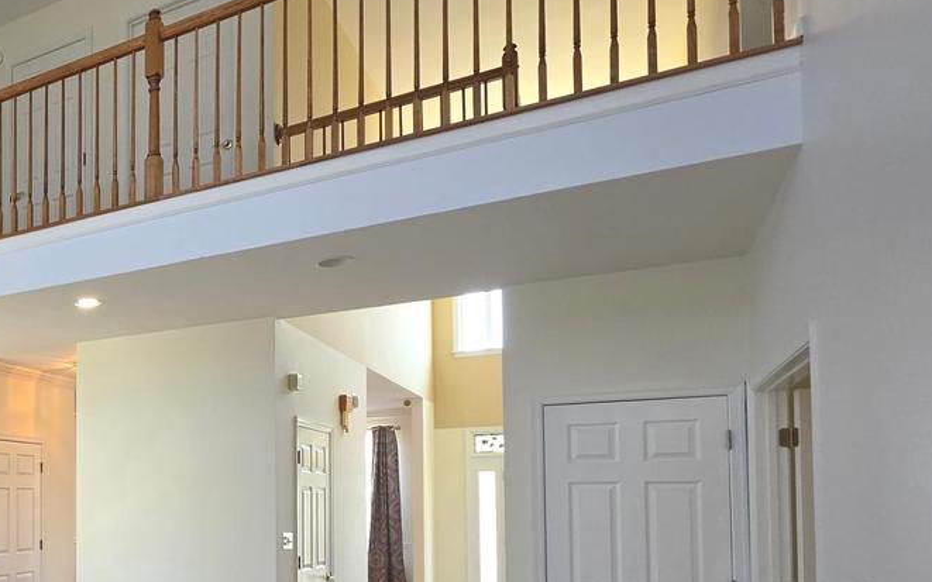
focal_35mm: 30
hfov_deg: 50.0
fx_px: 762
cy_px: 492
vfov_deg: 39.6
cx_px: -17
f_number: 1.9
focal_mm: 2.2
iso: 125
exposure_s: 1/120
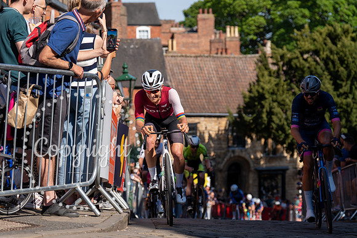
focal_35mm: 104
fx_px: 1035
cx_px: 150
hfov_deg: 19.6
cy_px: 138
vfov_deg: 13.1
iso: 125
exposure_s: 1/1000
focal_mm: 90
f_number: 3.5
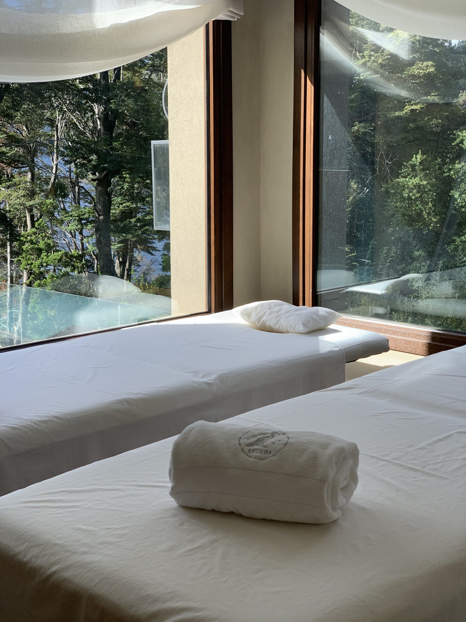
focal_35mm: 52
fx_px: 933
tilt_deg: -9.8
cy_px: 311
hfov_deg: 28.0
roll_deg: +0.5
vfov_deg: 36.8
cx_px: 233
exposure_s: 1/284
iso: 16
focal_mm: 6
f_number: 2.4
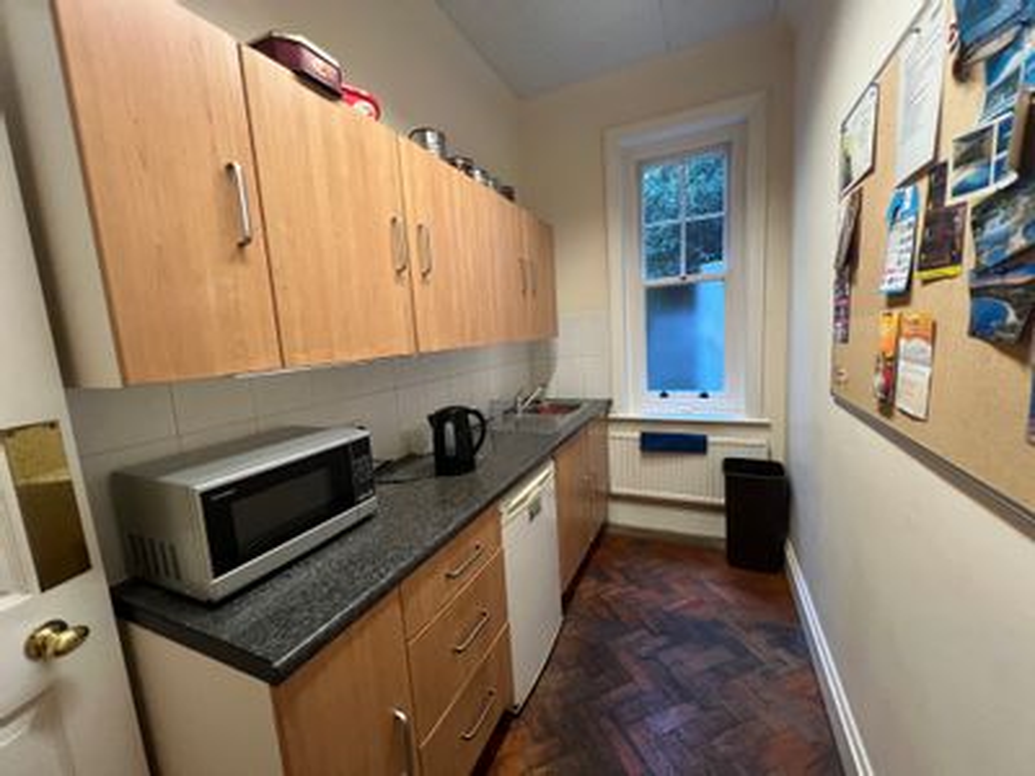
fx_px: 389
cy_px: 388
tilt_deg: -7.7
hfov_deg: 106.2
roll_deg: +4.6
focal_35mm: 13
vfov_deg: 89.9
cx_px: 518
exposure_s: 1/50
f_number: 1.8
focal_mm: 1.57
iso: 400
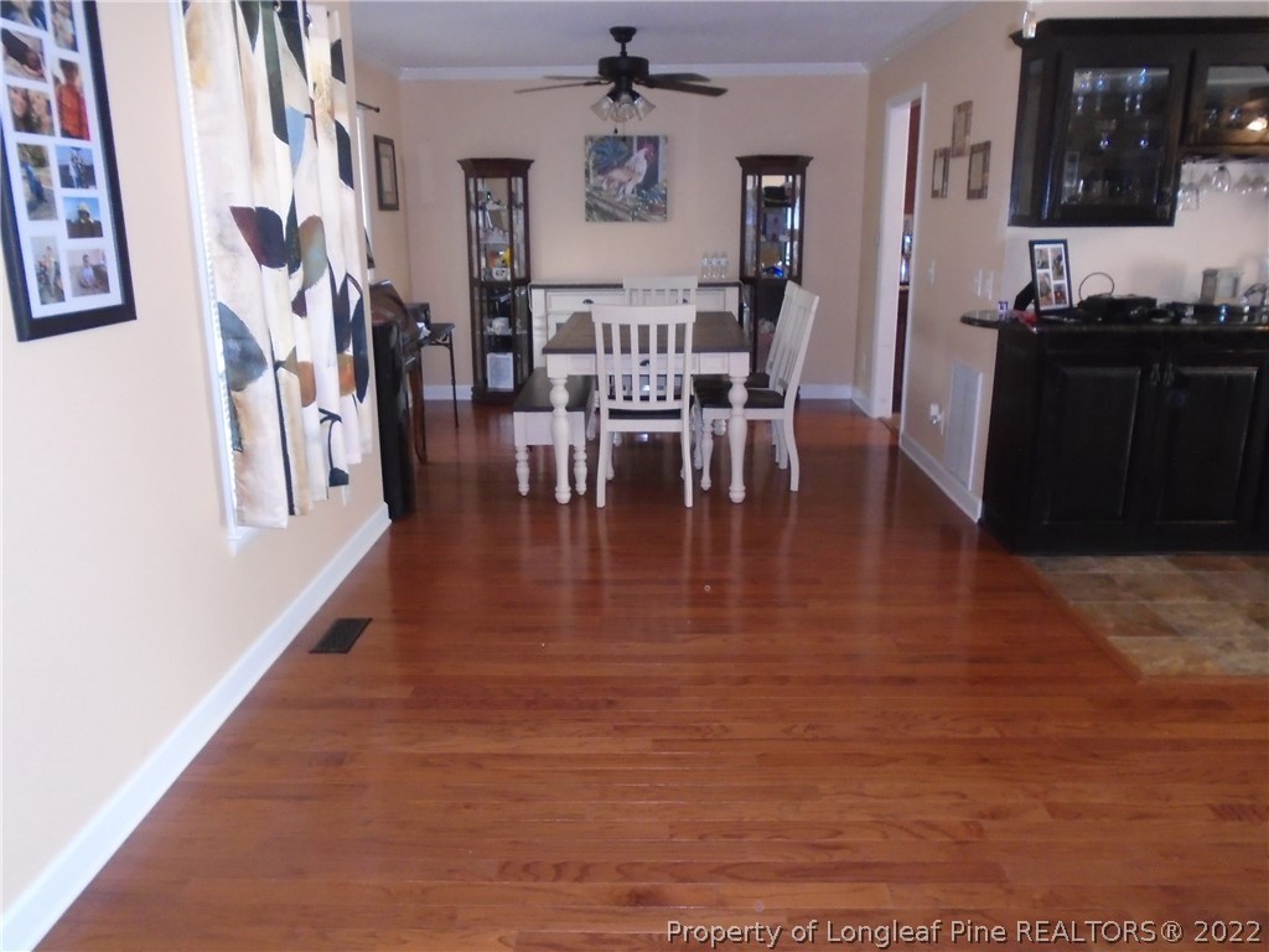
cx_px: 634
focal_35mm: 26
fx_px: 953
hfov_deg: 67.3
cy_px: 476
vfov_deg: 53.1
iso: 400
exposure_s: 1/30
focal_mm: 4.6
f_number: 3.2
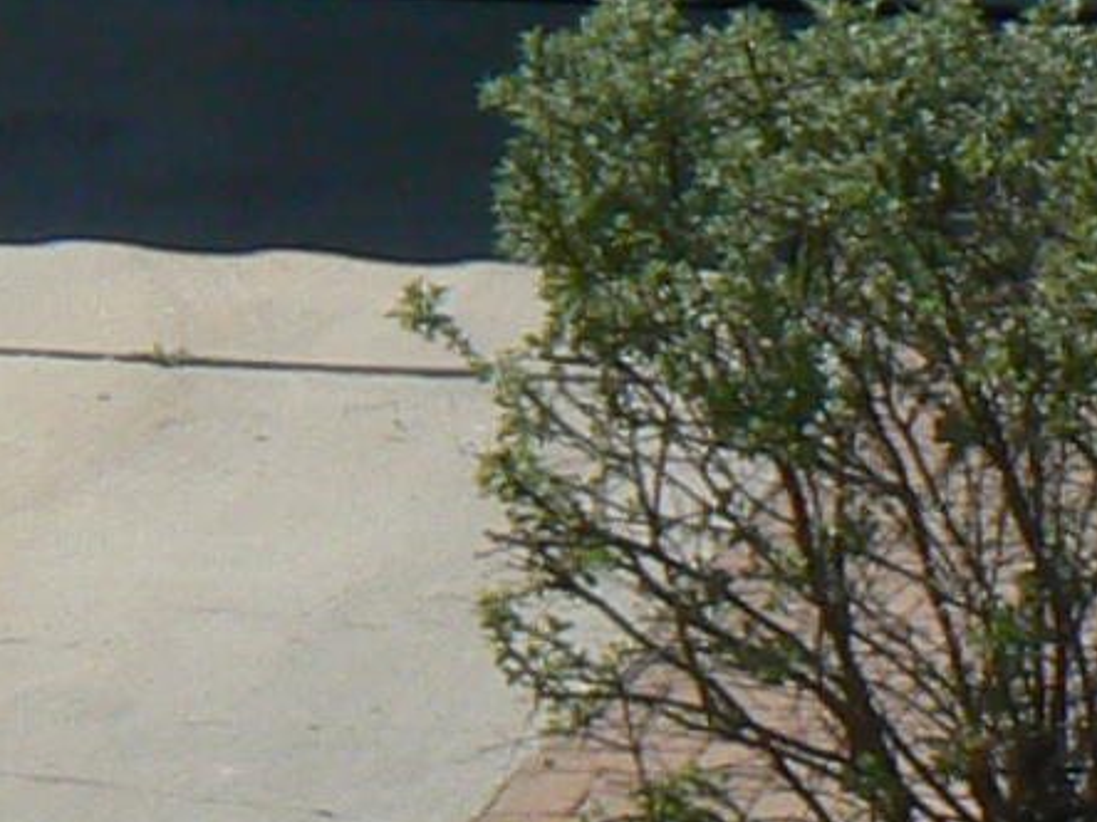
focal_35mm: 420
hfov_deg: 4.7
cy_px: -1456
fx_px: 13306
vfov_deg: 3.5
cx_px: 302
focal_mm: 10.4
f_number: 7.1
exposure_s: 1/500
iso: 80
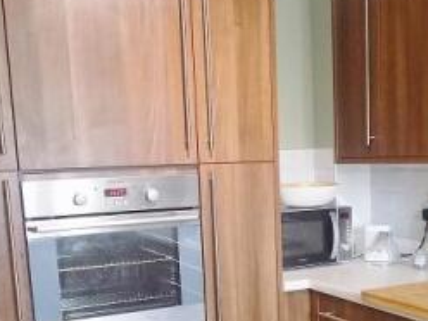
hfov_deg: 35.2
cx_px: 284
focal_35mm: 54
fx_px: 668
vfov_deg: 26.1
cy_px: 296
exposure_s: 1/25
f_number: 3.1
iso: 400
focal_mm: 4
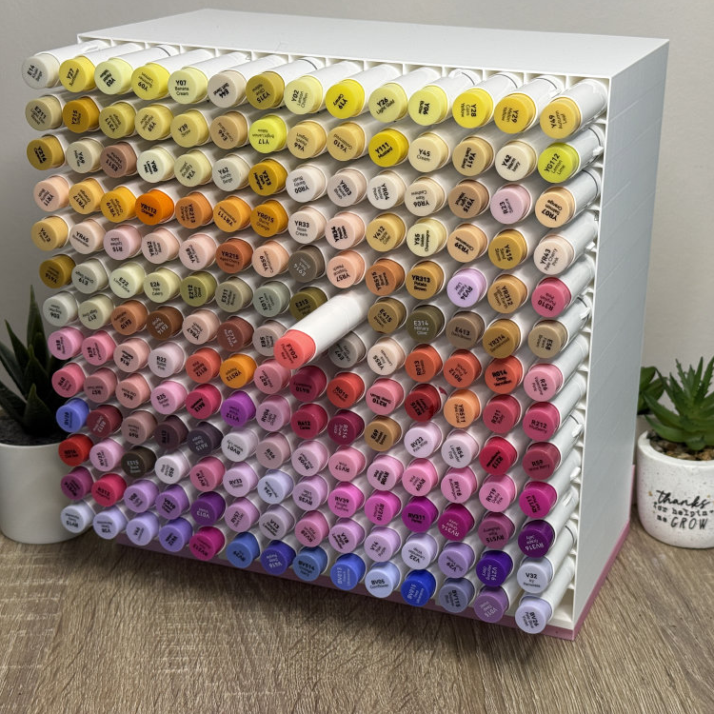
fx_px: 1330
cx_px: 410
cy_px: 355
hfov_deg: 30.0
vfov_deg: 30.0
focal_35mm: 57
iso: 80
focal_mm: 6.8
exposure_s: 1/67
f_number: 1.8
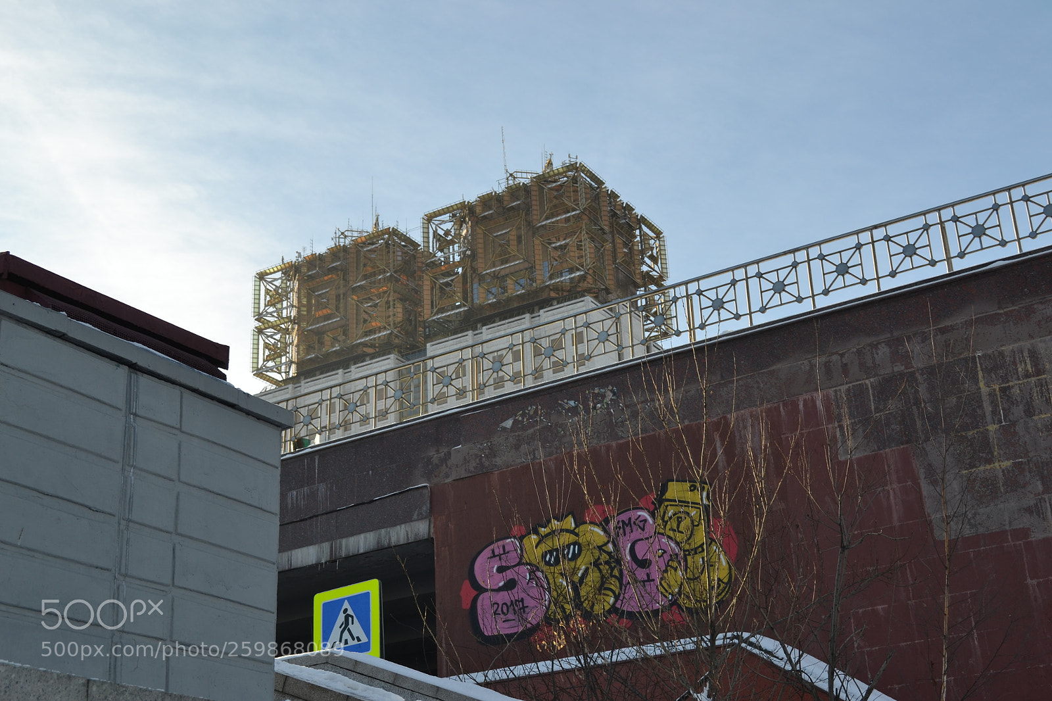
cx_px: 526
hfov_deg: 41.1
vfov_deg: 28.1
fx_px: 1402
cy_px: 350
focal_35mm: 48
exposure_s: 1/200
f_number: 7.1
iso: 100
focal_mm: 32
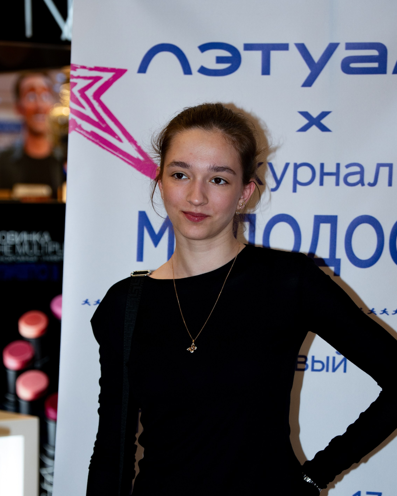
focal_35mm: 134
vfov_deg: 14.4
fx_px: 1968
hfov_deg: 11.5
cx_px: 233
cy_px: 297
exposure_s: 1/250
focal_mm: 66
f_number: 3.5
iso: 400
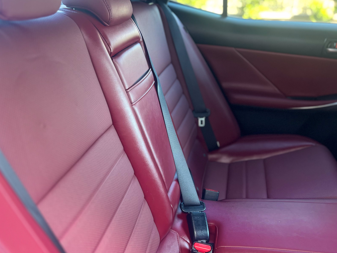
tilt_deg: -27.9
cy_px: 136
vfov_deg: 42.9
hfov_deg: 54.9
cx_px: 135
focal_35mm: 33
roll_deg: +1.1
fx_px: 321
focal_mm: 5.7
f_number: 1.5
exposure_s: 1/60
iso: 200
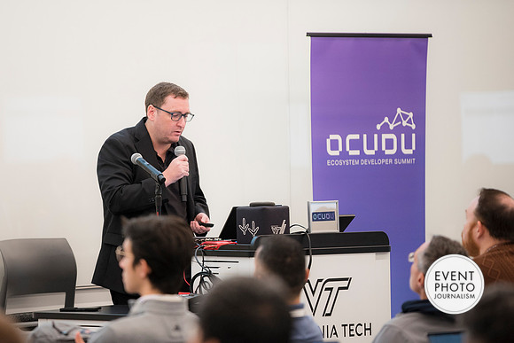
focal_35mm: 200
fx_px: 2856
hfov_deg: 10.3
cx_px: 257
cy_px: 172
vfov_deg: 6.9
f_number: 2.8
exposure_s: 1/160
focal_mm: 200
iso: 1000
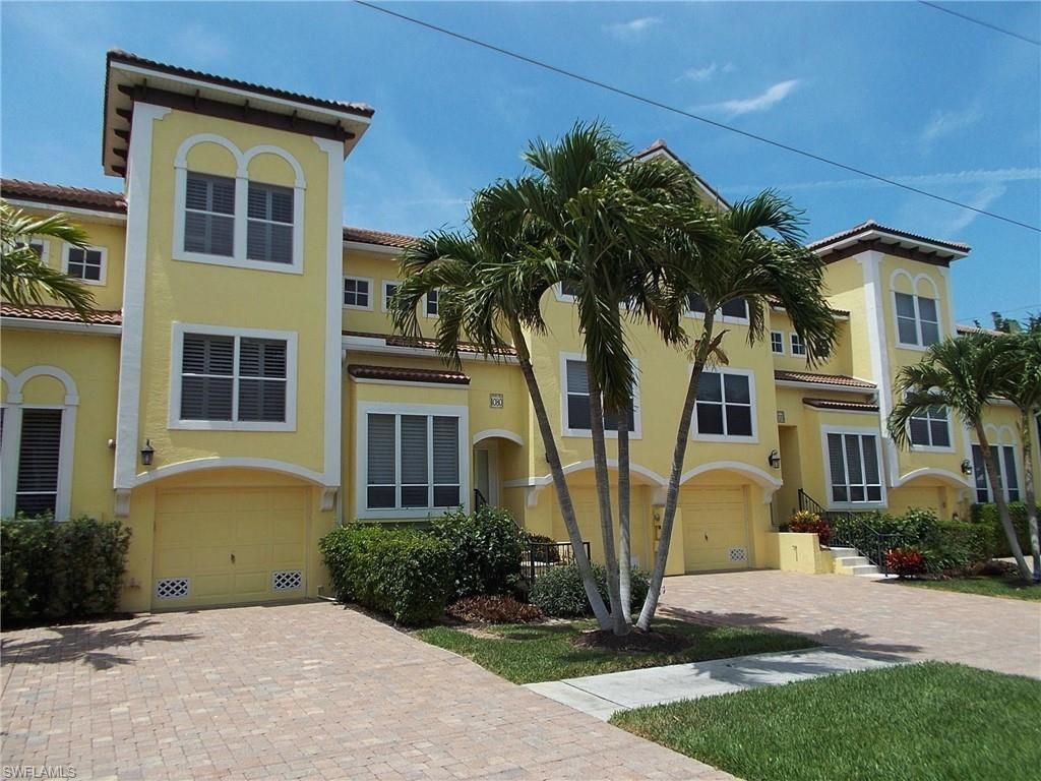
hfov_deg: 67.3
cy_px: 390
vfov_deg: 53.1
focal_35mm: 26
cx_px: 520
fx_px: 782
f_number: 8
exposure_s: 1/160
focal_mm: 4.6
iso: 80
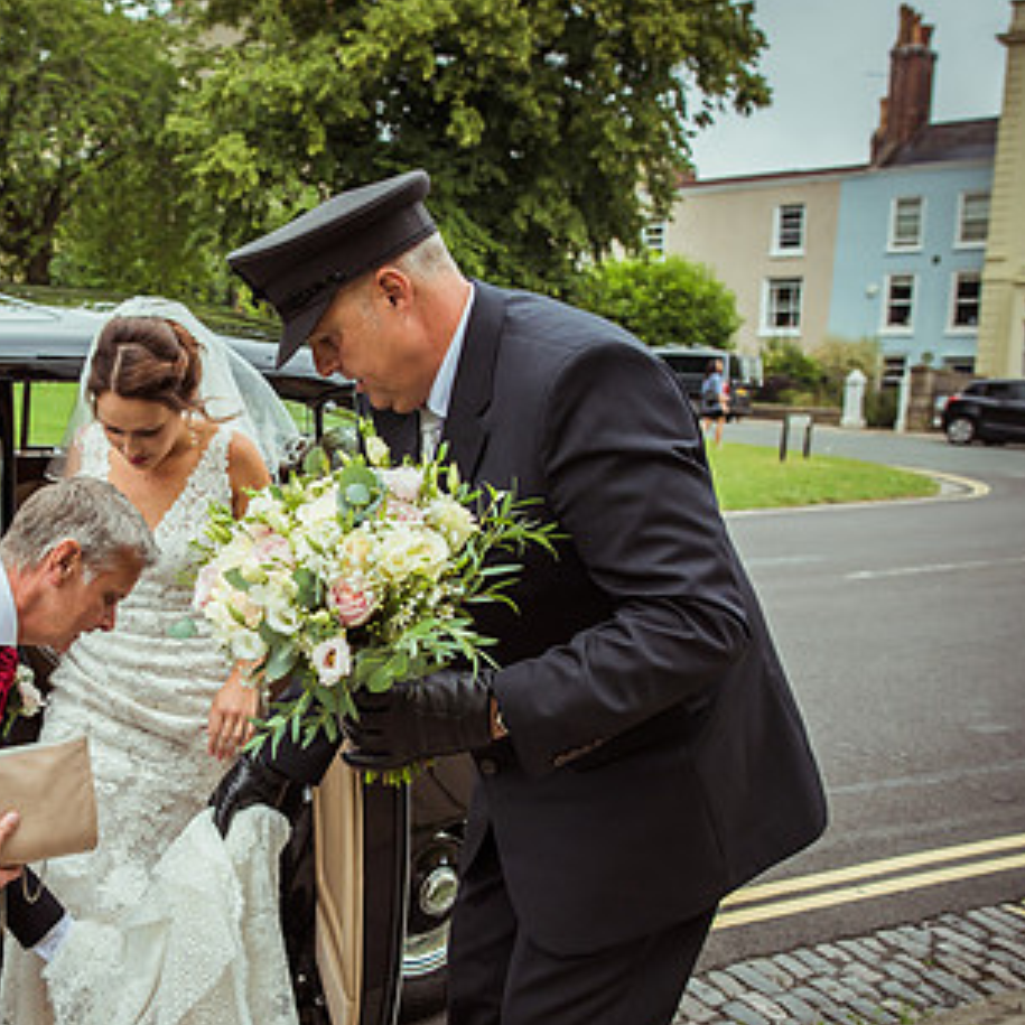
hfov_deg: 39.7
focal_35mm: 40
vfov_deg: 41.7
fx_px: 1340
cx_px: 167
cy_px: 600
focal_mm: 24
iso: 180
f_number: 3.5
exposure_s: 1/1250
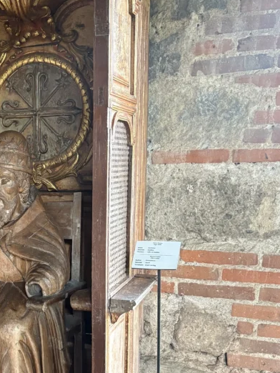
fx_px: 550
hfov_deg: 27.4
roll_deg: +0.3
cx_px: 19
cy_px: 250
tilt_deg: -9.4
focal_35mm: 51
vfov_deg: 37.1
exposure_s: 1/58
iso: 500
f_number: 1.6
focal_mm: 5.96
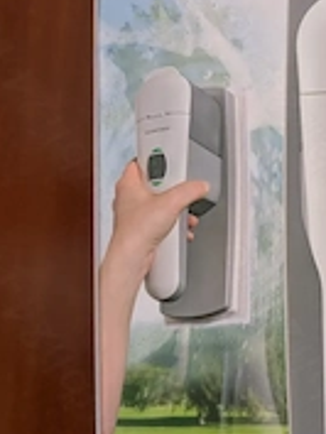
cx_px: 316
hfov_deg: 25.9
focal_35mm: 54
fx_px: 677
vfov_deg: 35.5
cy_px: 233
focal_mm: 6.9
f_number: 1.68
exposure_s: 1/23.8
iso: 249
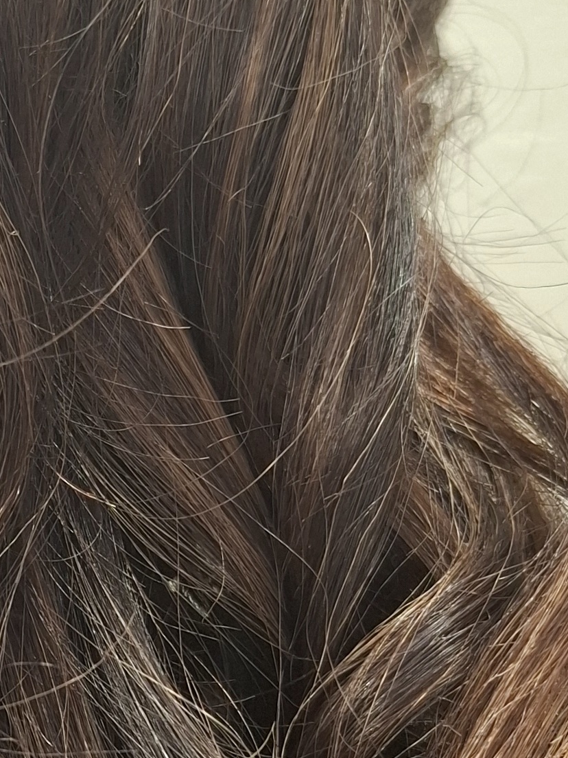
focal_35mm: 85
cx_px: -213
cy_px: 518
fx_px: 1860
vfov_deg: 22.9
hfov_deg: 16.2
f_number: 1.8
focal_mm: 5.54
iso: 320
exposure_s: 1/50
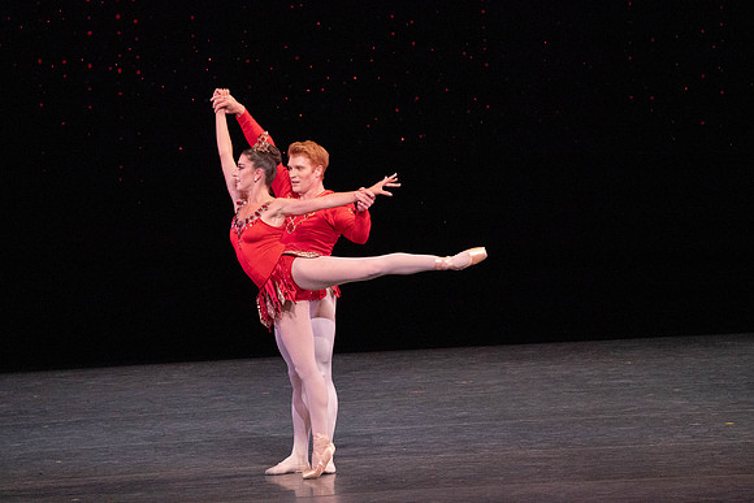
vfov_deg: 4.0
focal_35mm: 348
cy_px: 252
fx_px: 7290
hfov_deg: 5.9
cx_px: 377
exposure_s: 1/500
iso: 16000
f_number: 11
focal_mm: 348
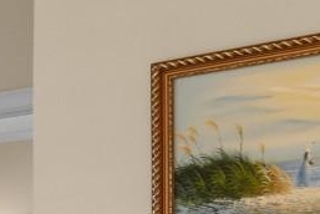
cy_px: 300
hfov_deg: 13.3
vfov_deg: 12.3
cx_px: -479
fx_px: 952
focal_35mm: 107
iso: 100
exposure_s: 1/10
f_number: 4.8
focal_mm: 11.5
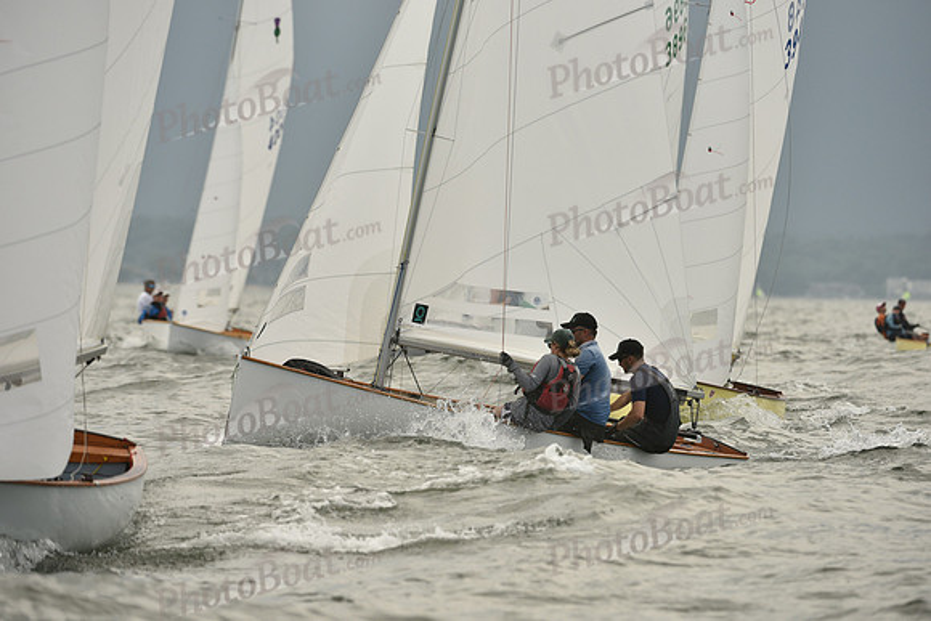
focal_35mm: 330
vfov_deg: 4.2
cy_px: 310
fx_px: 8536
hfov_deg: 6.2
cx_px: 466
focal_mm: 330
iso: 320
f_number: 6.3
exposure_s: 1/1600
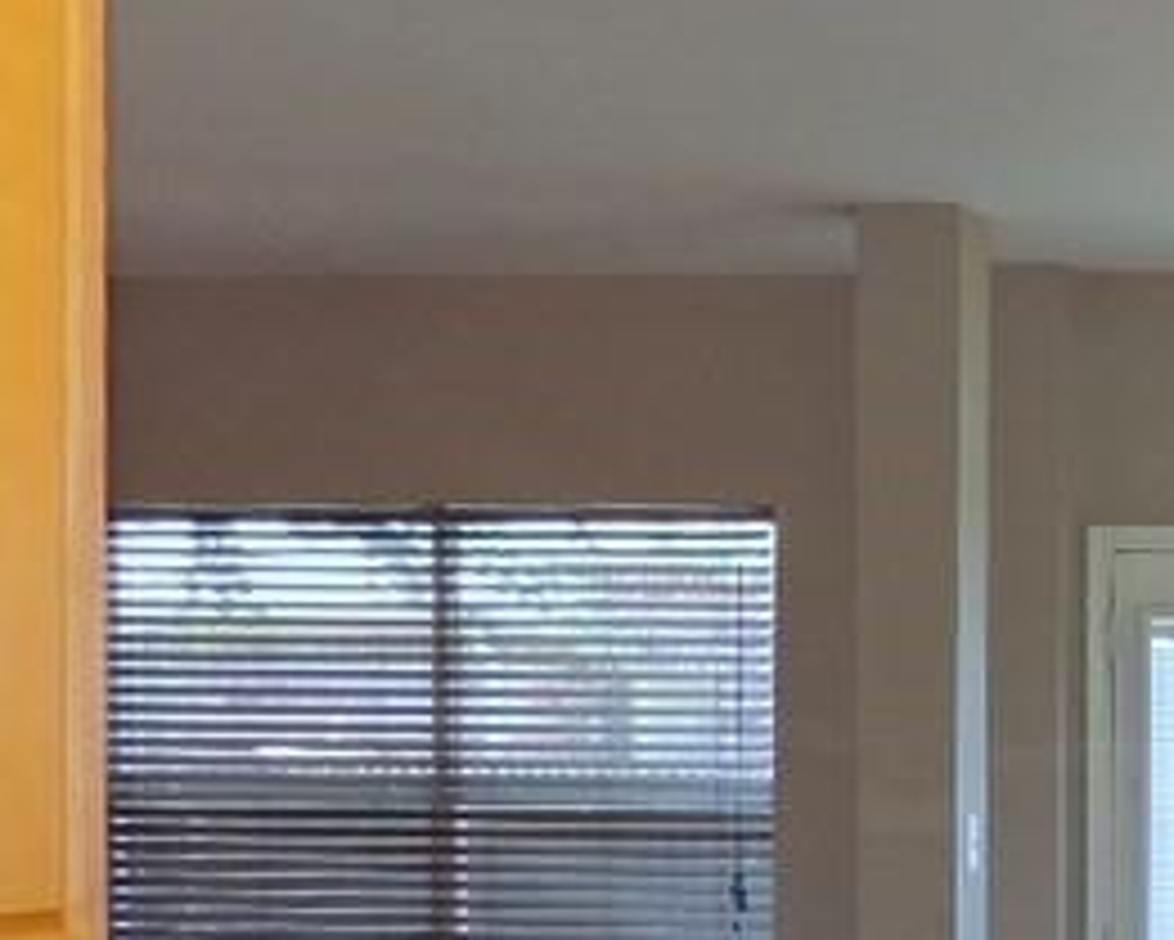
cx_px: 1583
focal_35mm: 92
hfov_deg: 19.0
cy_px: 814
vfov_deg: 16.5
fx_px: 3198
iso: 160
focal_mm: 4.3
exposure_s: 1/40
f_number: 3
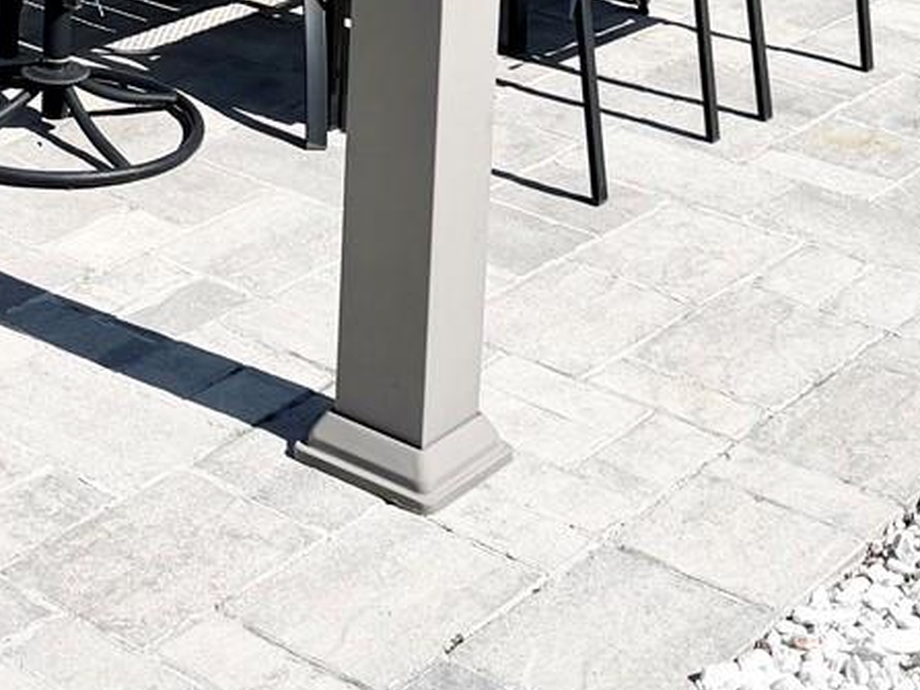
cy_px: -433
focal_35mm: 86
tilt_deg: -7.8
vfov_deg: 15.4
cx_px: 45
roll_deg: -1.0
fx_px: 2285
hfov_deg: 22.1
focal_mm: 6.76
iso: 80
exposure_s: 1/7353
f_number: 1.78
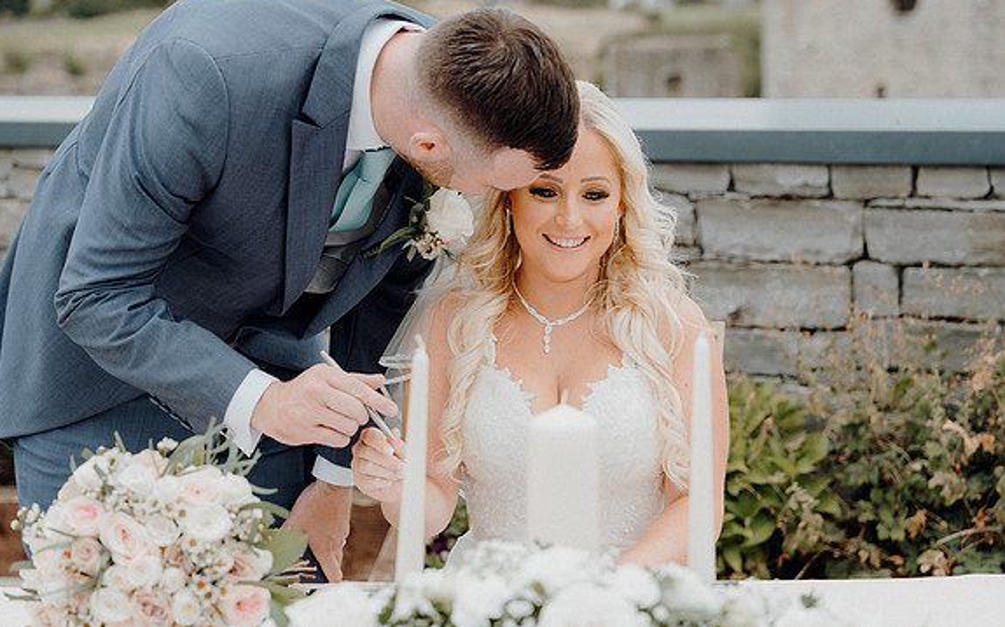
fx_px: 1971
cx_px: 500
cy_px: 291
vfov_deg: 18.1
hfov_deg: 28.6
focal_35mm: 72
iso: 125
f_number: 3.5
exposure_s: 1/400
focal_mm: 70
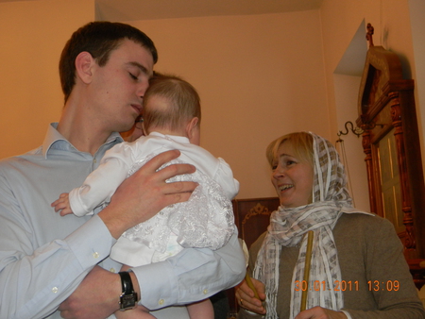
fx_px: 577
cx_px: 212
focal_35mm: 47
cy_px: 160
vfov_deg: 30.9
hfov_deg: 40.4
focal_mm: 8.6
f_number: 3.9
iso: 200
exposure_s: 1/30
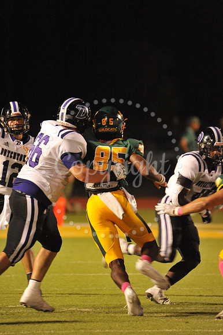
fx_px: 5581
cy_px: 168
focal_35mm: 600
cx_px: 112
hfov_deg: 2.3
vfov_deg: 3.4
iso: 6400
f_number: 6.3
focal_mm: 600
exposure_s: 1/160
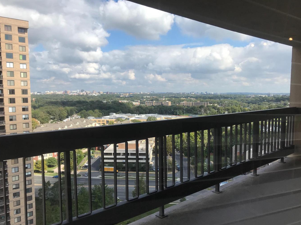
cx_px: 152
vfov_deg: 46.8
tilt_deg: -4.2
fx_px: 261
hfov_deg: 60.0
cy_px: 119
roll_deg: +1.4
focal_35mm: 30
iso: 20
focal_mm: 3.99
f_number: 1.8
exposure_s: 1/2037
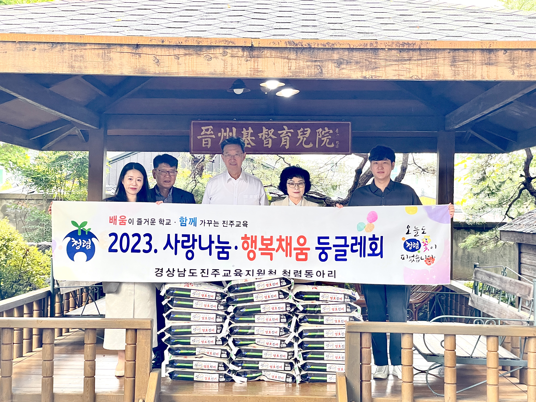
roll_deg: -1.1
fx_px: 805
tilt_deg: +1.8
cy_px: 201
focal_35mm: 52
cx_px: 268
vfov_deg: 28.0
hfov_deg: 36.8
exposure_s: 1/99
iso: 125
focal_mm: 6
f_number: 2
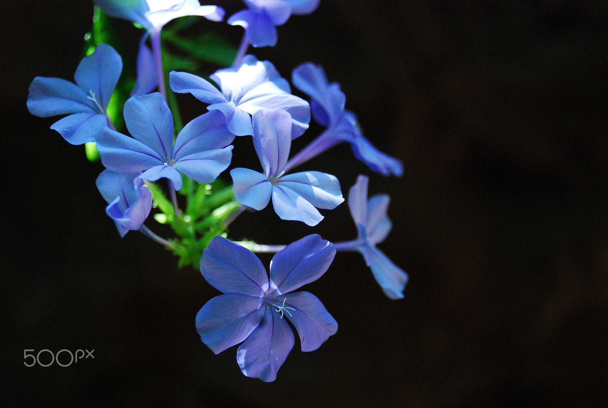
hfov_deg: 17.0
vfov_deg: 11.5
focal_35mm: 120
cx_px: 304
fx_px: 2031
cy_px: 204
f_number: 5.6
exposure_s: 1/250
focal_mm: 80
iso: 1250
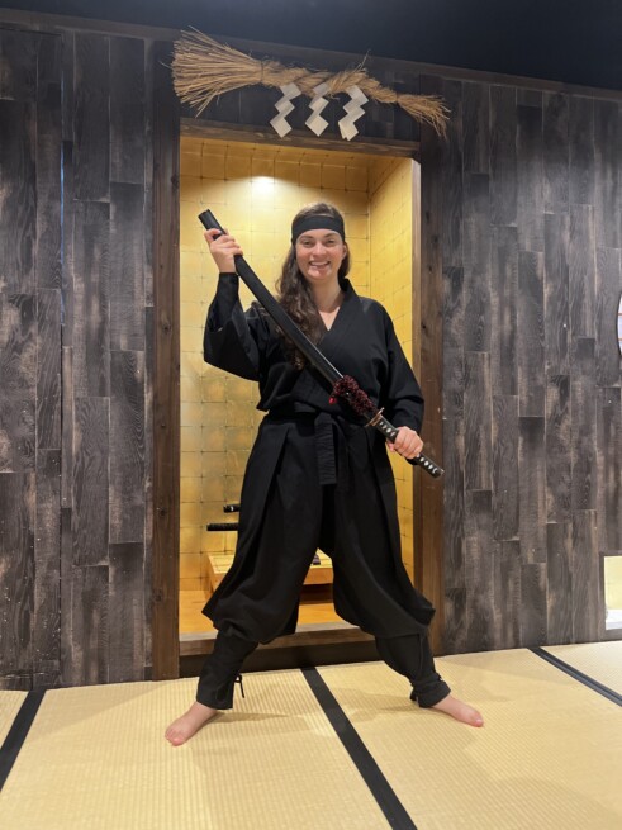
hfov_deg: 53.0
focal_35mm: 26
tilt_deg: +2.0
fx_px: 623
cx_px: 311
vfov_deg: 67.3
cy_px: 415
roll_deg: +0.4
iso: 400
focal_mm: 5.7
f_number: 1.5
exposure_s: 1/40
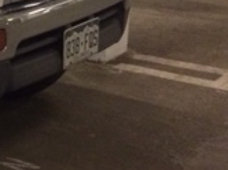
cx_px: -179
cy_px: -16
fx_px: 737
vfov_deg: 12.9
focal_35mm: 112
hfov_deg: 15.3
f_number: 2.2
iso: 250
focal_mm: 4.15
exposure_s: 1/30
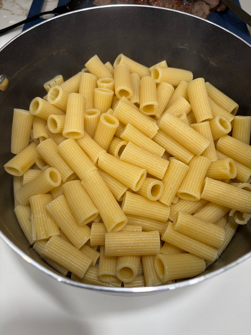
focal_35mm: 26
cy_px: 168
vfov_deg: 67.3
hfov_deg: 53.1
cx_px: 126
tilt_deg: -60.7
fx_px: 251
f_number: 1.6
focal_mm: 5.96
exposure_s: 1/60
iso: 80
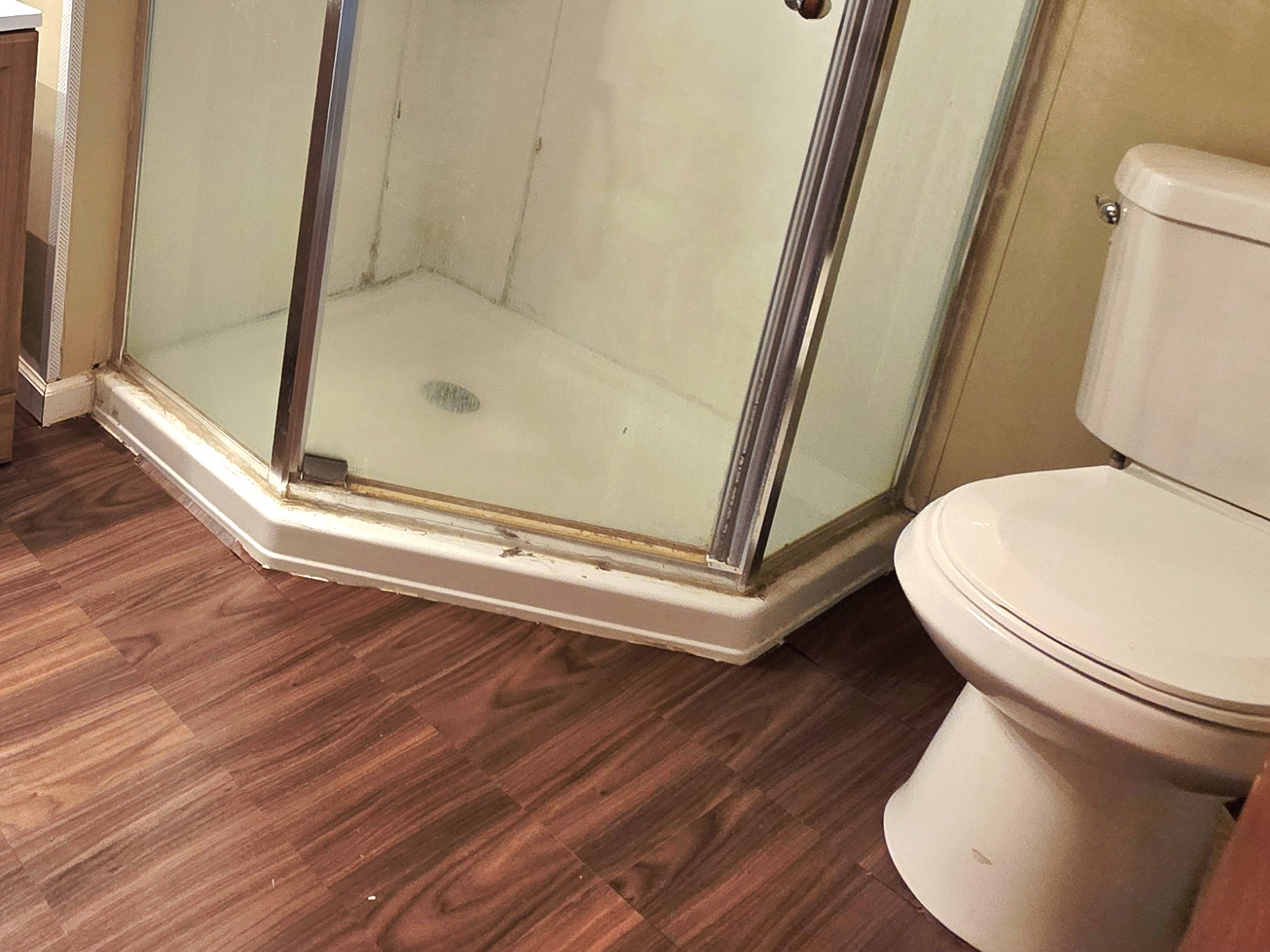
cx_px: -43
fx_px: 1101
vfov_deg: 42.0
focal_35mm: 30
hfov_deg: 47.8
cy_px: 52
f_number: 1.9
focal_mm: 2.2
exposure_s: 1/60.2
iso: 200
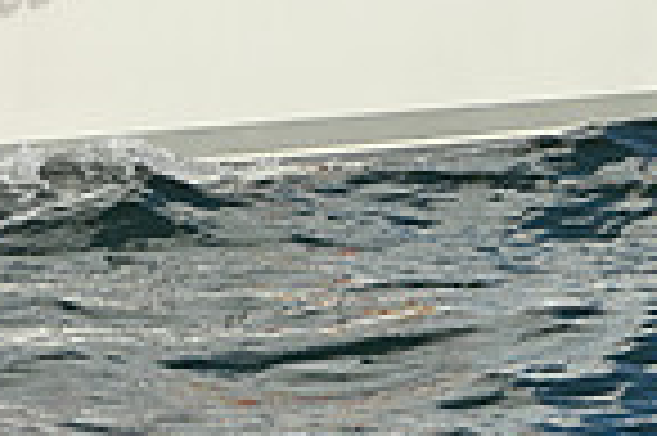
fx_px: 7620
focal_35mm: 418
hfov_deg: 4.9
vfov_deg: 3.3
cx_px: 446
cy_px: -285
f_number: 11
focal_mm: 105
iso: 320
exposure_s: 1/1600
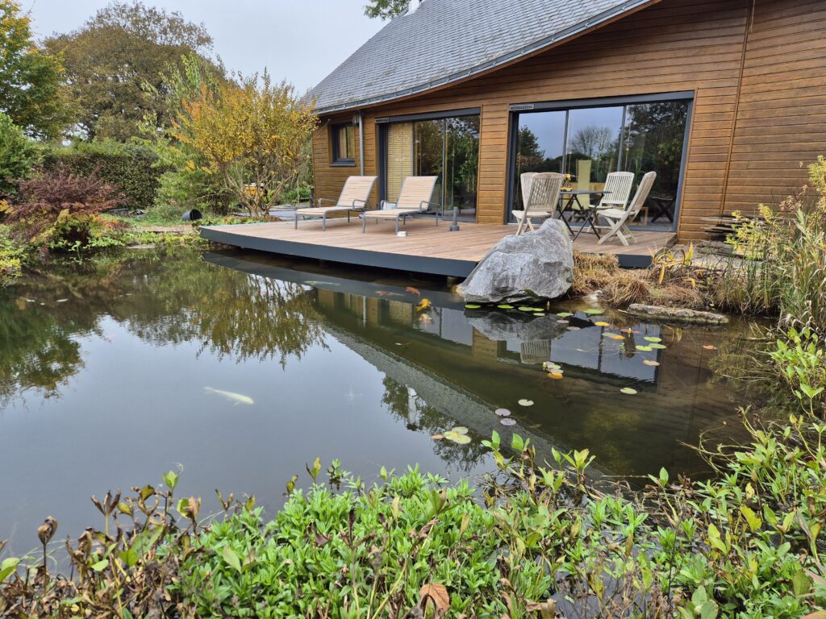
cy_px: 310
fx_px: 549
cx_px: 413
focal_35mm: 23
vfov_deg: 58.9
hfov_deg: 73.9
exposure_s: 1/349
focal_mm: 5.4
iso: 25
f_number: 1.8
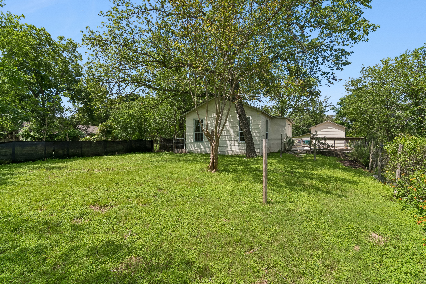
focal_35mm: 16
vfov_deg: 73.7
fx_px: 189
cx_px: 213
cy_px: 142
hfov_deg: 96.7
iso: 320
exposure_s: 1/500
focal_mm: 11
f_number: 10
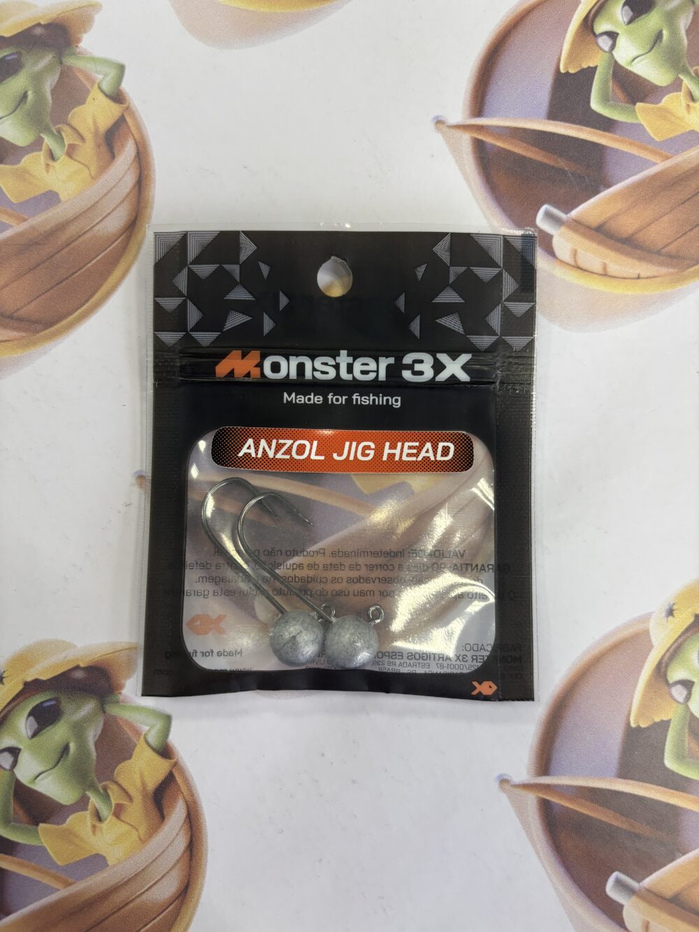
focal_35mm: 26
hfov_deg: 53.1
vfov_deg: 67.3
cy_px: 466
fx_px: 700
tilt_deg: -87.1
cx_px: 350
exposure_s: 1/120
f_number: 1.6
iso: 125
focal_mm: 5.96
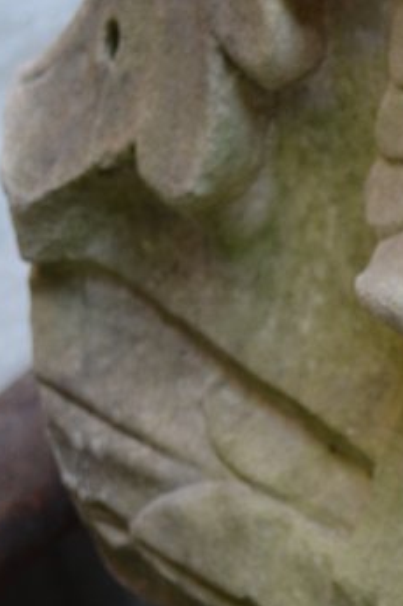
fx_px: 3079
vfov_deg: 11.2
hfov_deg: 7.3
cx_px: 685
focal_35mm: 183
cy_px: 253
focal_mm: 28
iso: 400
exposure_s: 1/80
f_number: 4.5
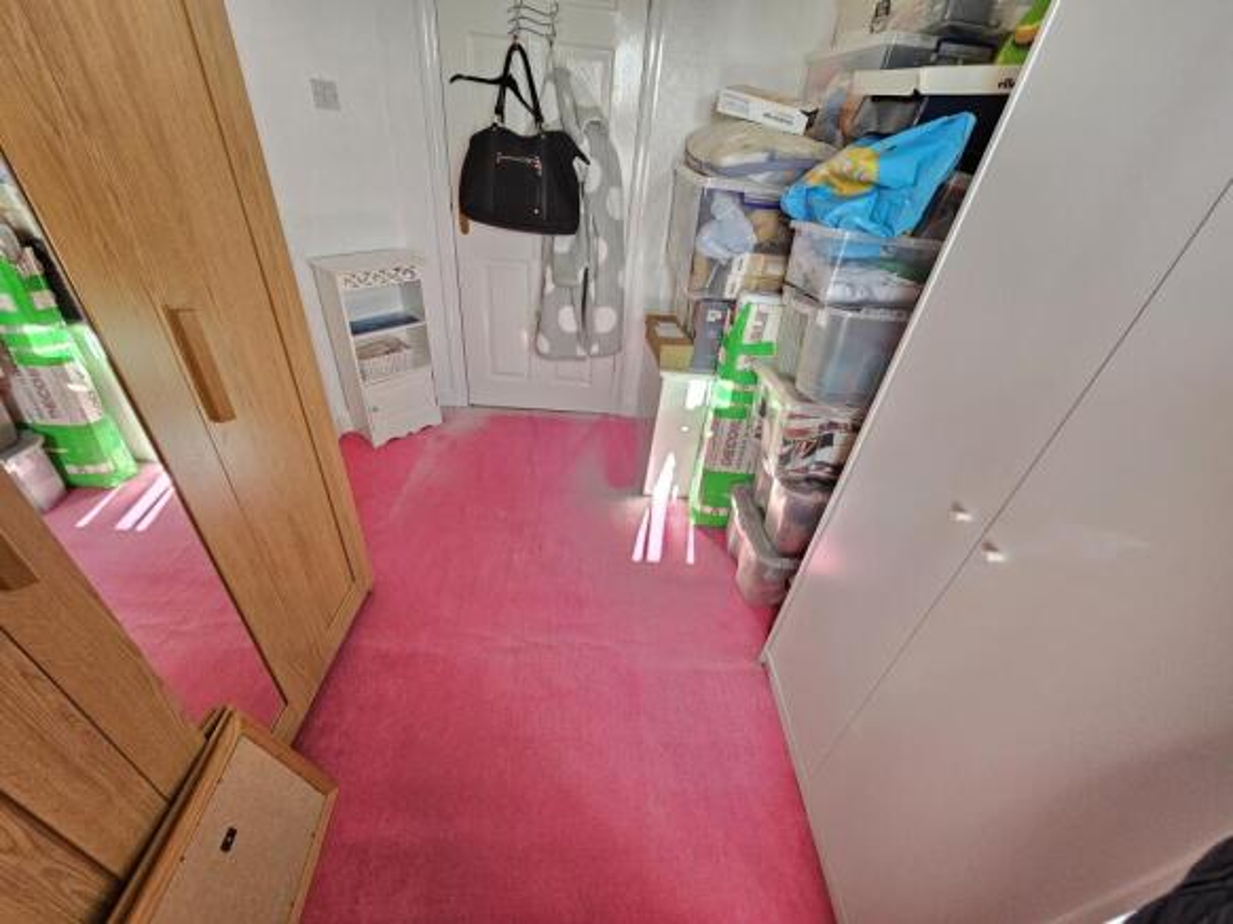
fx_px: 463
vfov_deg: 89.9
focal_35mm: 13
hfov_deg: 106.2
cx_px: 616
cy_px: 462
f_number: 2.2
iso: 250
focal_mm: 2.2
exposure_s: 1/100
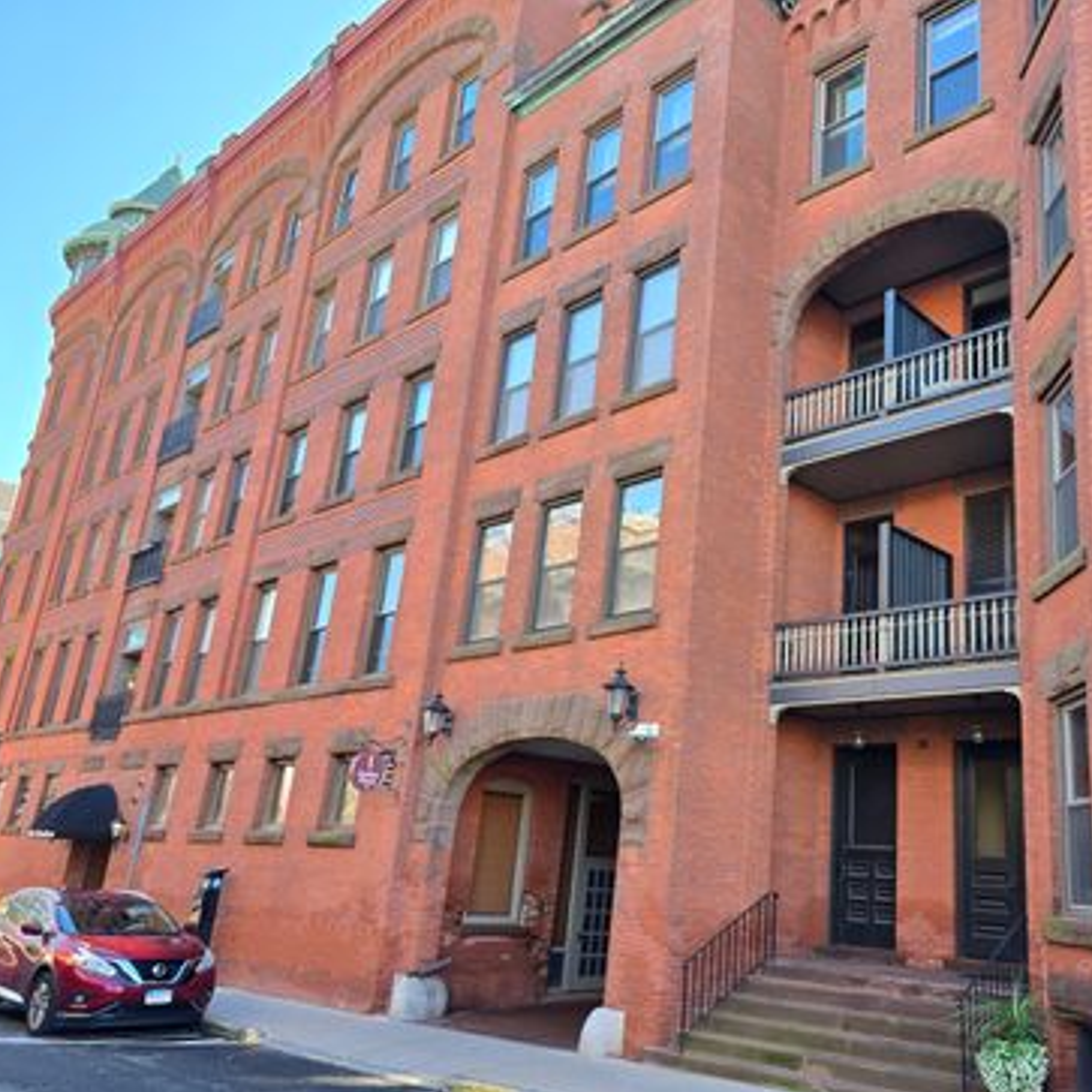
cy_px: 561
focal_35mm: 28
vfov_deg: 57.3
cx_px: 722
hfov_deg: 56.2
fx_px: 999
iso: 40
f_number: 1.7
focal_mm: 6.3
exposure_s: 1/180
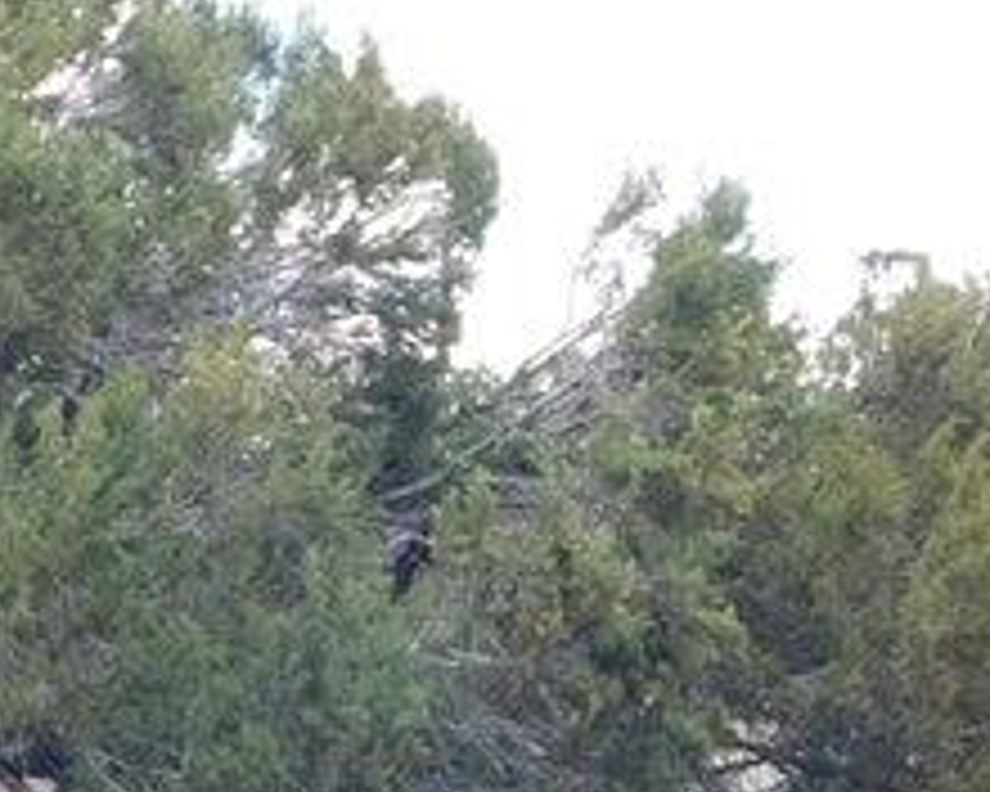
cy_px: 392
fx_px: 2549
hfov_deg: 21.7
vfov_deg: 17.7
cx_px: 209
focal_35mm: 87
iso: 125
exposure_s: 1/250
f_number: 3
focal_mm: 4
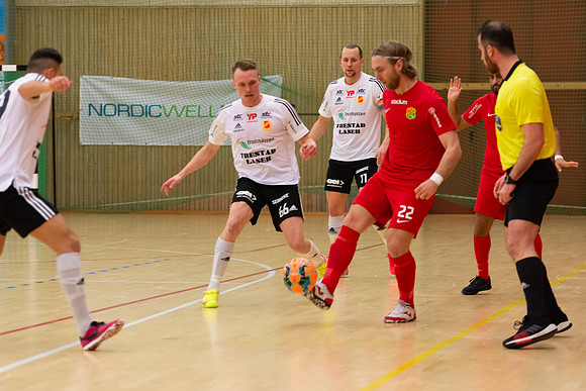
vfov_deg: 9.1
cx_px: 293
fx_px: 2467
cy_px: 196
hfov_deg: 13.5
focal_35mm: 152
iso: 2800
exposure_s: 1/640
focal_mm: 145
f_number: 4.8
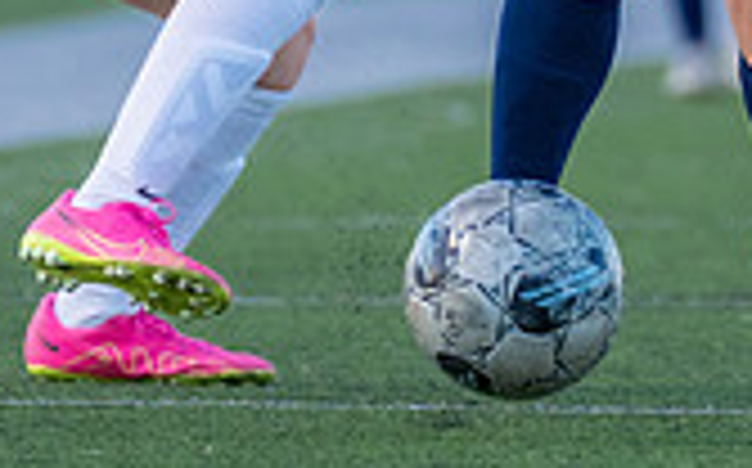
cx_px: 990
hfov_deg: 1.8
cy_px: -464
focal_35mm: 1184
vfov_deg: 1.1
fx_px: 24241
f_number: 2.8
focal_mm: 200
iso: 640
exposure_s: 1/1000
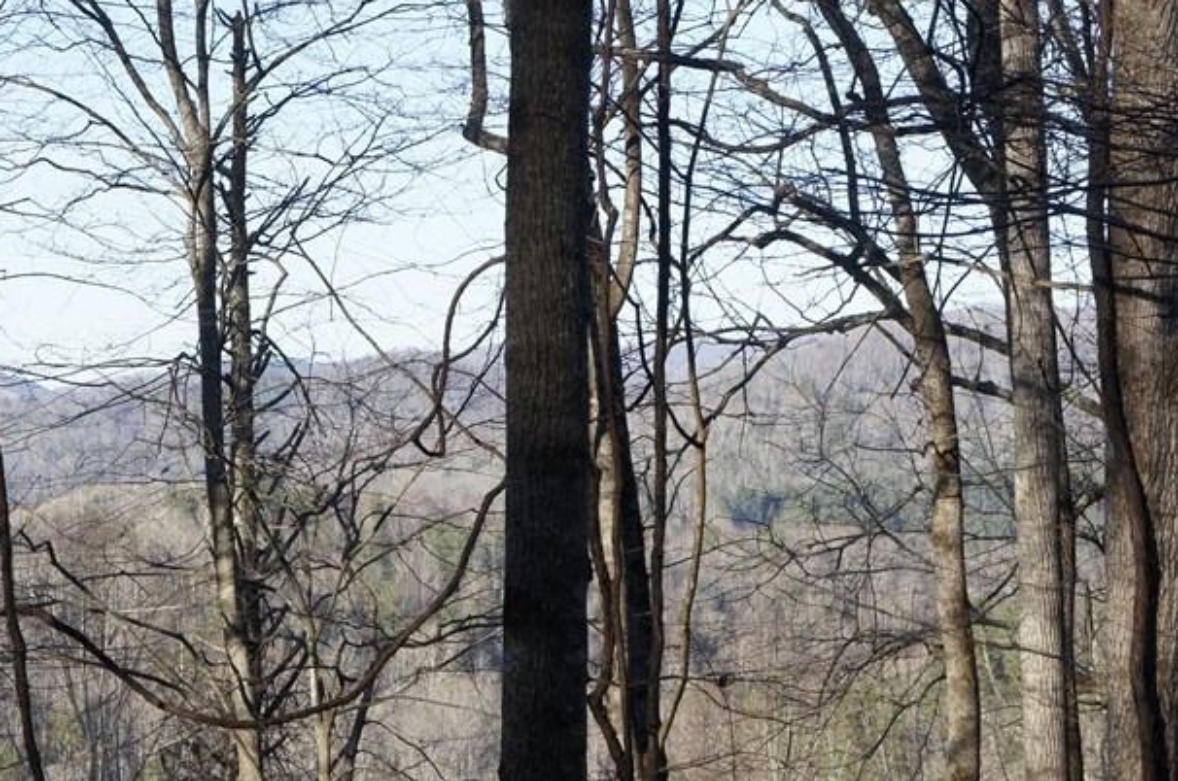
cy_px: 305
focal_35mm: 132
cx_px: 301
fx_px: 4309
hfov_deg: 15.5
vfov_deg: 10.4
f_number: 8
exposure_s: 1/200
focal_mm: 49
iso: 200
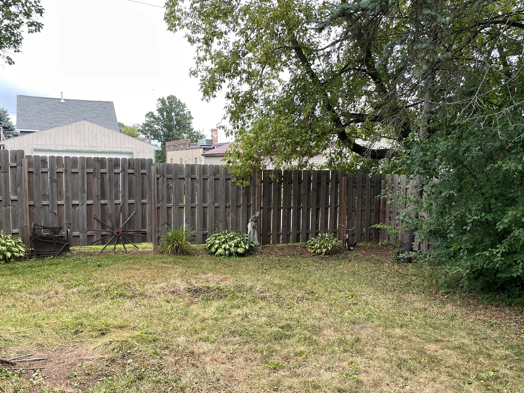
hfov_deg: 60.0
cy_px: 210
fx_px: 454
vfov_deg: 46.8
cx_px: 260
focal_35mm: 30
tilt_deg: -5.2
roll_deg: -0.4
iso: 32
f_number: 1.6
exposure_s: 1/640
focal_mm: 4.2
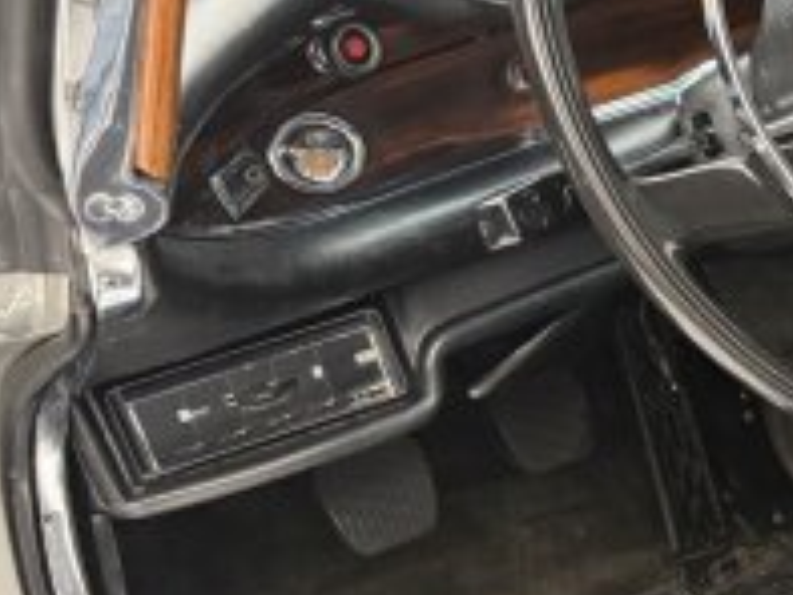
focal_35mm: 78
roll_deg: +2.2
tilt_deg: -32.5
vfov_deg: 18.8
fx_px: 1788
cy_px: 446
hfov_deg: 21.6
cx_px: 1127
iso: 640
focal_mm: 6.76
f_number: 1.78
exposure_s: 1/33
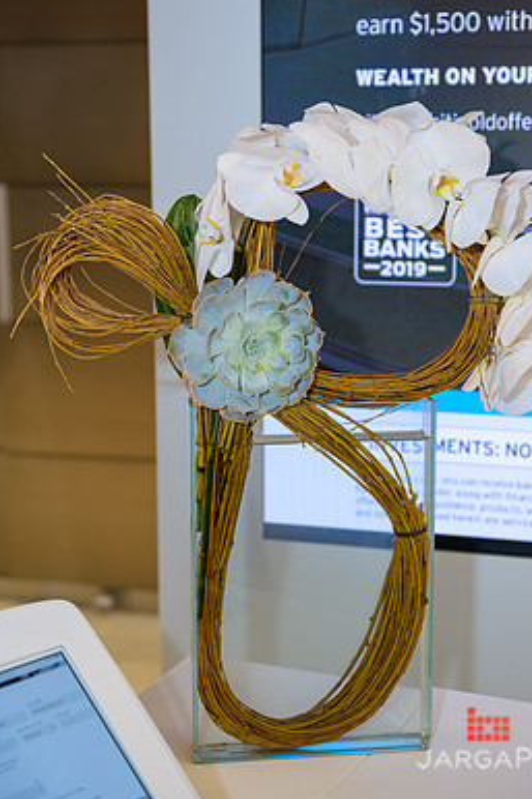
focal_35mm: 56
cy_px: 348
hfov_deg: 24.2
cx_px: 302
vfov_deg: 35.6
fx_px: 1242
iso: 400
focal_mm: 48
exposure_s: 1/125
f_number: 3.2
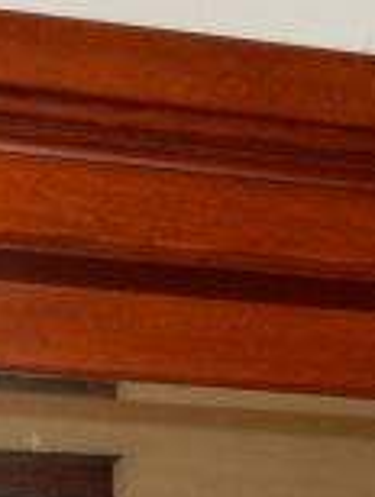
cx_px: 171
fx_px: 1556
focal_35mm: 108
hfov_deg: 13.7
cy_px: 1044
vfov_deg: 14.5
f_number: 3.7
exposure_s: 1/30
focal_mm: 4.5
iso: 250
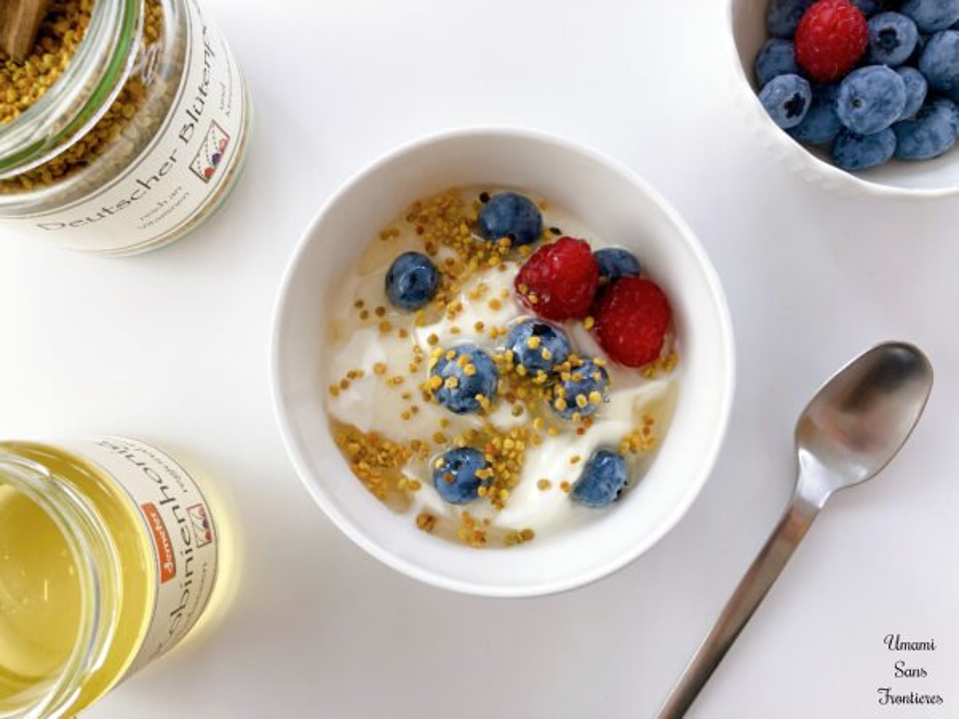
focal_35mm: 28
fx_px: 776
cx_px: 480
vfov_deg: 49.7
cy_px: 360
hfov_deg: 63.4
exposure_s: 1/100
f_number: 1.8
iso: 40
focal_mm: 3.99
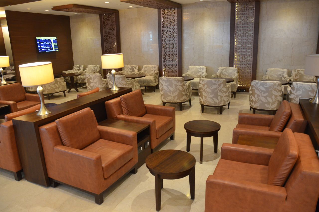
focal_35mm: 27
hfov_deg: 67.5
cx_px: 160
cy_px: 106
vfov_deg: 47.7
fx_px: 239
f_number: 3.5
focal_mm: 18
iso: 1800
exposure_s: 1/30
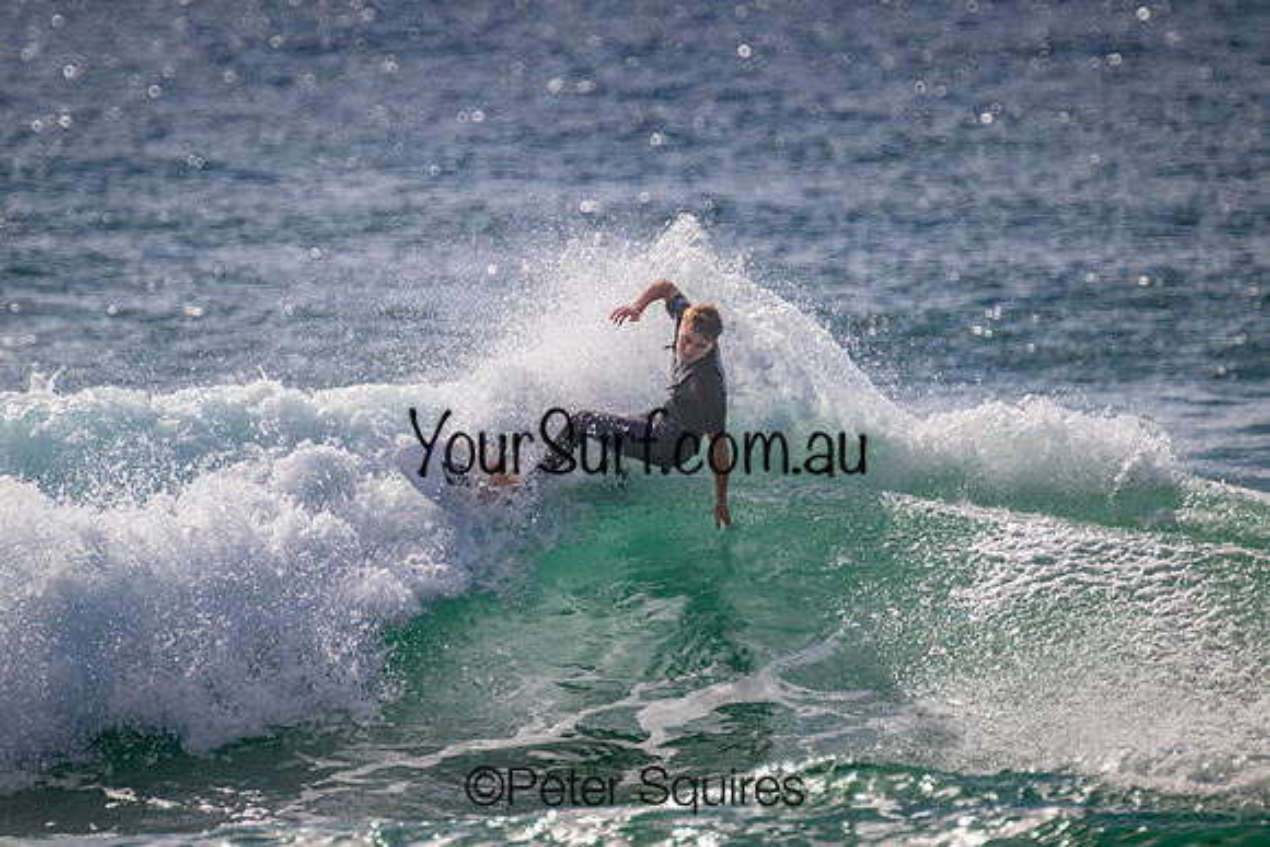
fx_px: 28228
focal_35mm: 800
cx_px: 635
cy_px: 424
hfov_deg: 2.6
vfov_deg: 1.7
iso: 560
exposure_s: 1/2000
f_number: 11
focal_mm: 800
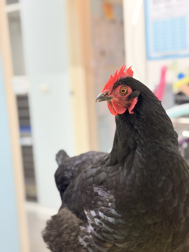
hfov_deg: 30.3
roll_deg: +2.8
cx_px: 94
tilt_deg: -9.0
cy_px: 126
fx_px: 349
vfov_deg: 39.7
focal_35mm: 48
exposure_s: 1/33
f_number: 1.78
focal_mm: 6.76
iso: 200
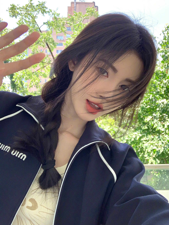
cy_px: 112
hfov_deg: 44.2
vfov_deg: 56.8
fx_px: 208
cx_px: 84
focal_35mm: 32
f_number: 2.2
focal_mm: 2.87
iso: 16
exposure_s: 1/162
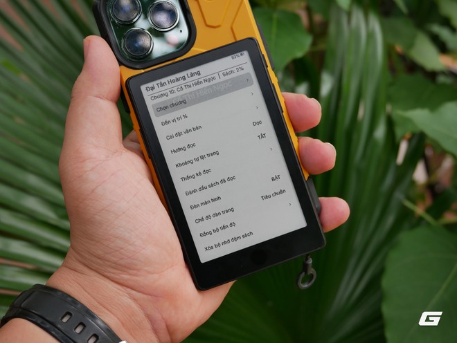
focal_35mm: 50
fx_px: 661
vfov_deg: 29.1
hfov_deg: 38.2
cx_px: 228
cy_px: 172
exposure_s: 1/160
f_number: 5
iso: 200
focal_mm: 25
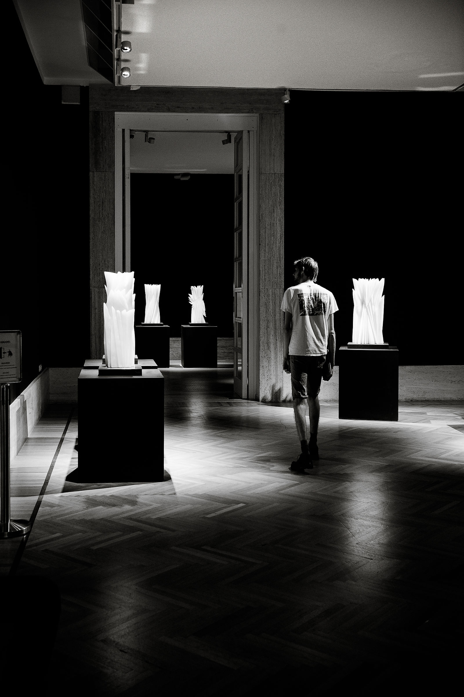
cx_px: 232
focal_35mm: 40
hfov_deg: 33.4
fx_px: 773
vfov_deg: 48.5
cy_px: 348
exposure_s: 1/60
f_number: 5.6
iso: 1100
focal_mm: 40
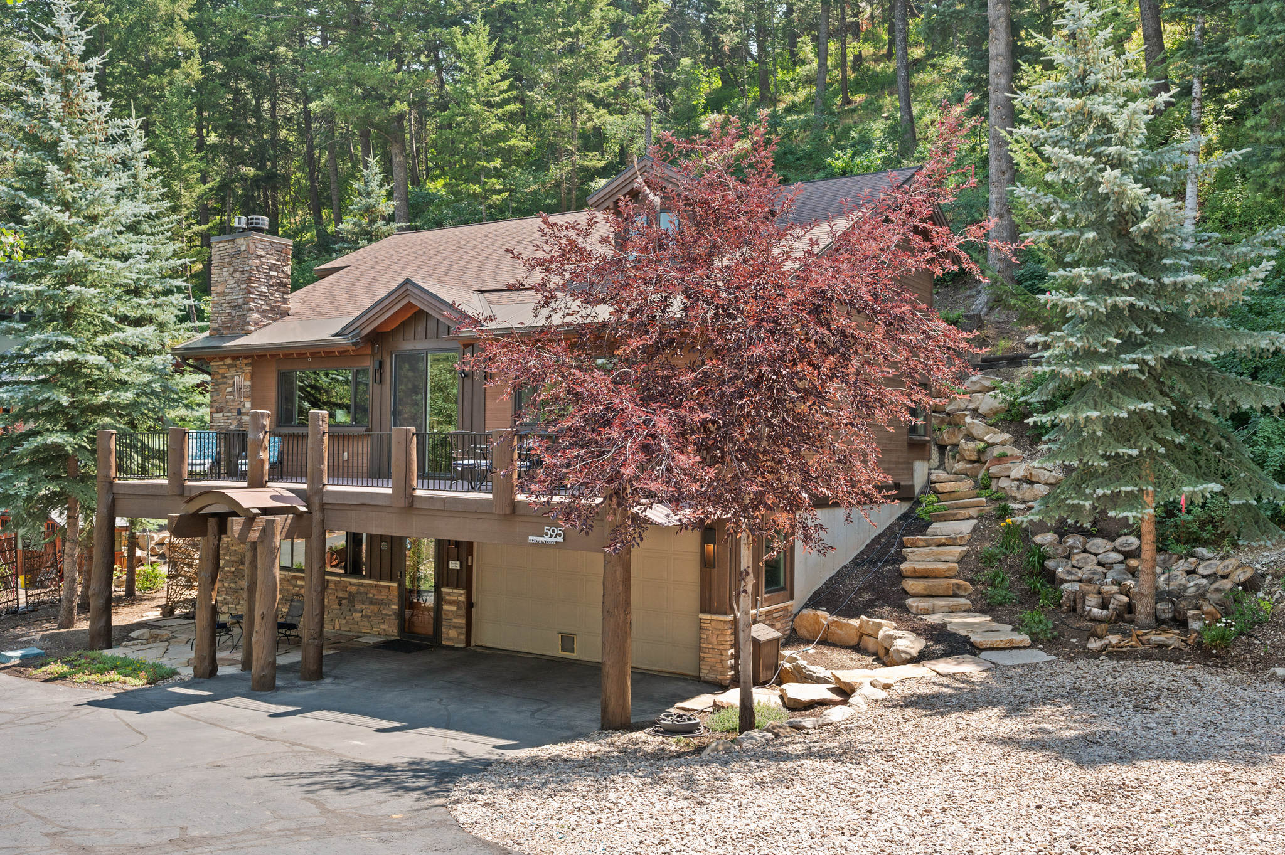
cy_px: 428
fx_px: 1070
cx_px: 642
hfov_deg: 62.0
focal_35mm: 30
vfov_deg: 43.6
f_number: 7.1
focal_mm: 30
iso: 400
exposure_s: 1/400
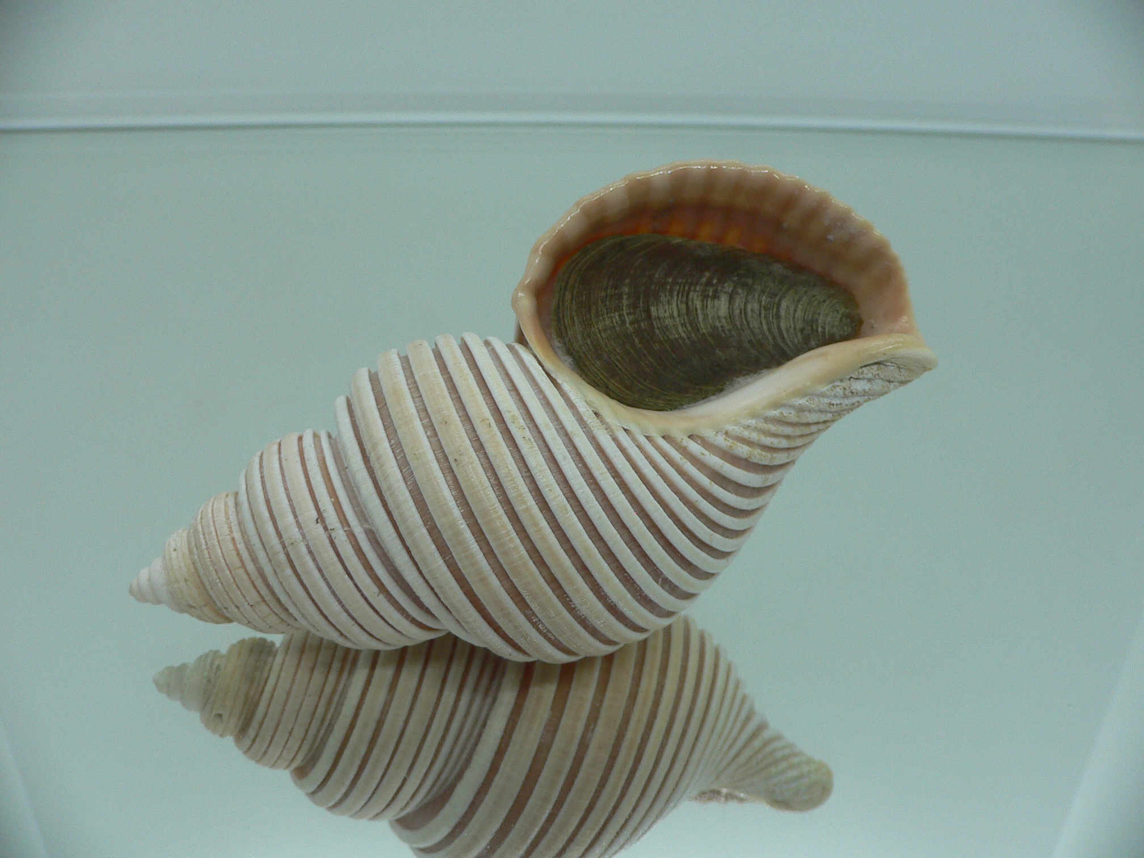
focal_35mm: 35
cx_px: 572
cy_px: 429
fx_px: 1157
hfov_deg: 52.6
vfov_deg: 40.7
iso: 80
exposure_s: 1/60
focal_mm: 4.6
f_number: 2.8
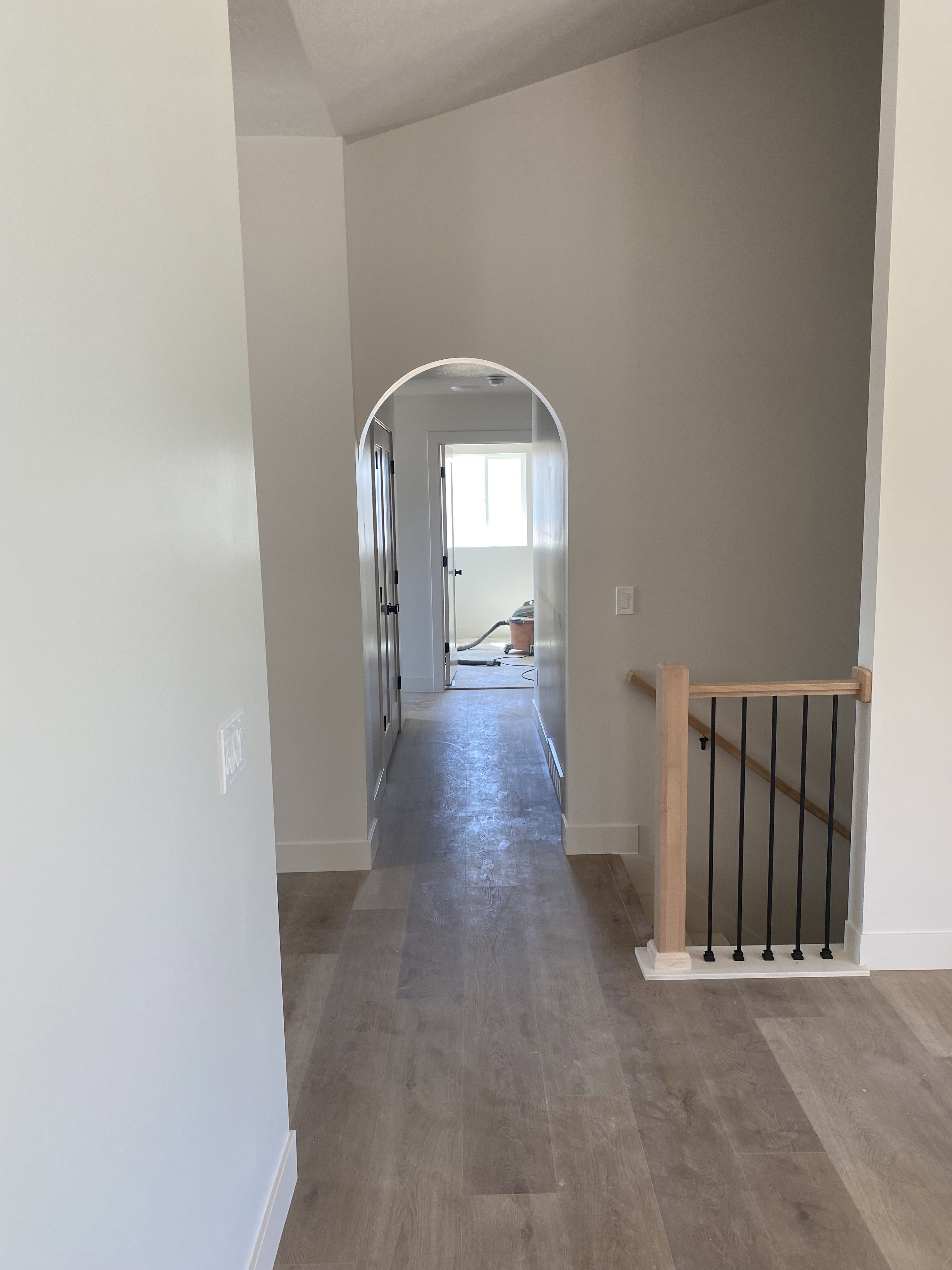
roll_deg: +1.5
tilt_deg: -4.3
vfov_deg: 67.3
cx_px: 476
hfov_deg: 53.1
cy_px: 635
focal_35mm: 26
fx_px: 953
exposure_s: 1/120
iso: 100
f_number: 1.8
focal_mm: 4.25
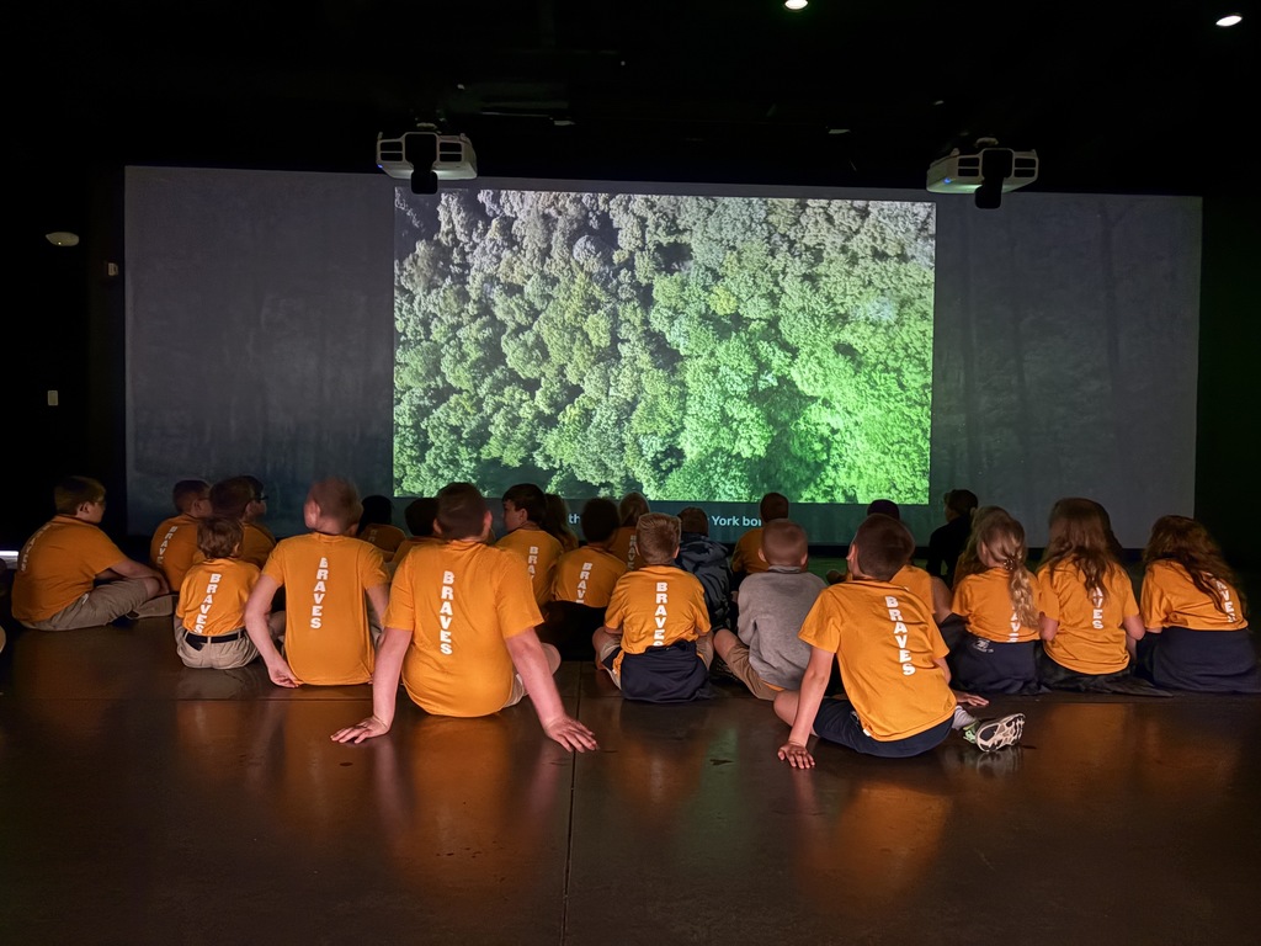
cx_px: 630
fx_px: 947
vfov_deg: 53.1
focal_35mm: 26
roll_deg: -0.6
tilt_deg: -1.0
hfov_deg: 67.3
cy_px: 473
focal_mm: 5.96
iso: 1600
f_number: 1.6
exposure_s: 1/15
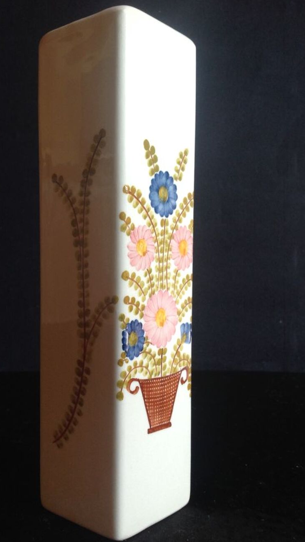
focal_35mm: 39
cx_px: 116
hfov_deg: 30.3
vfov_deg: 51.6
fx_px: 561
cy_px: 275
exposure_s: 1/15
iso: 80
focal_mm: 4.28
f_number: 2.4
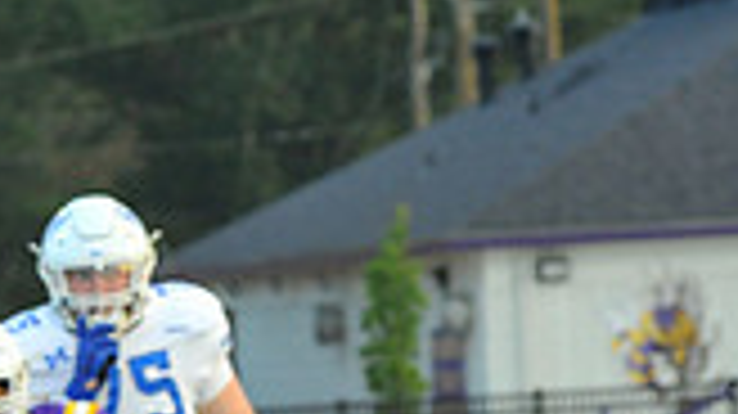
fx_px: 11206
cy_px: 747
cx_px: -243
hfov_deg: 3.8
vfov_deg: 2.1
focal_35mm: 573
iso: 2000
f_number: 8
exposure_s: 1/320
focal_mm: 155
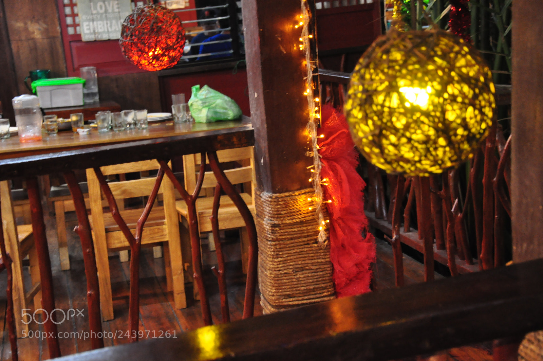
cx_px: 272
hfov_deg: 31.9
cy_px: 180
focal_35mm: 63
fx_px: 949
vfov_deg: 21.5
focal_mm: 42
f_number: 5.6
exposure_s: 1/8
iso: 1600
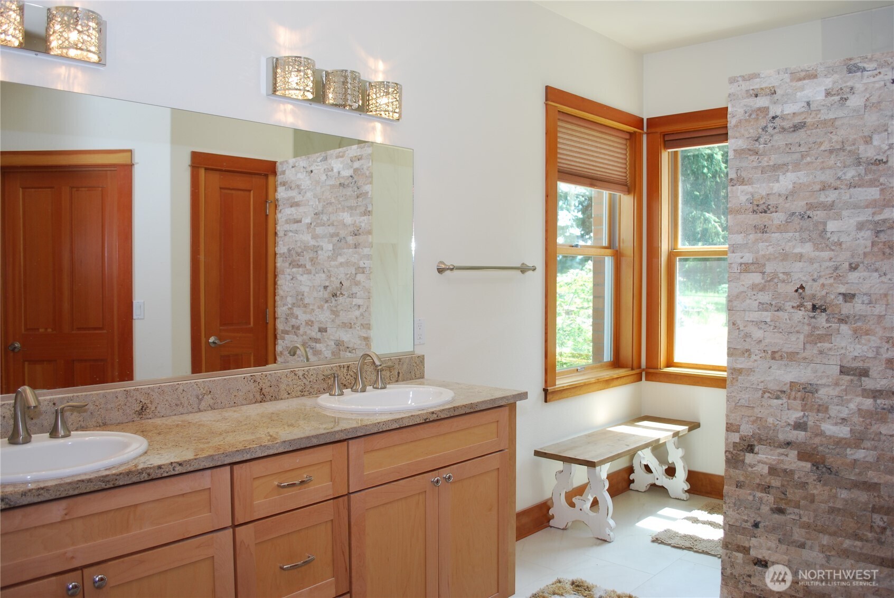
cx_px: 447
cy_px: 299
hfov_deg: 67.3
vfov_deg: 48.0
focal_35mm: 27
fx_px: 671
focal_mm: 18
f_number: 4
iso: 200
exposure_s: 1/60
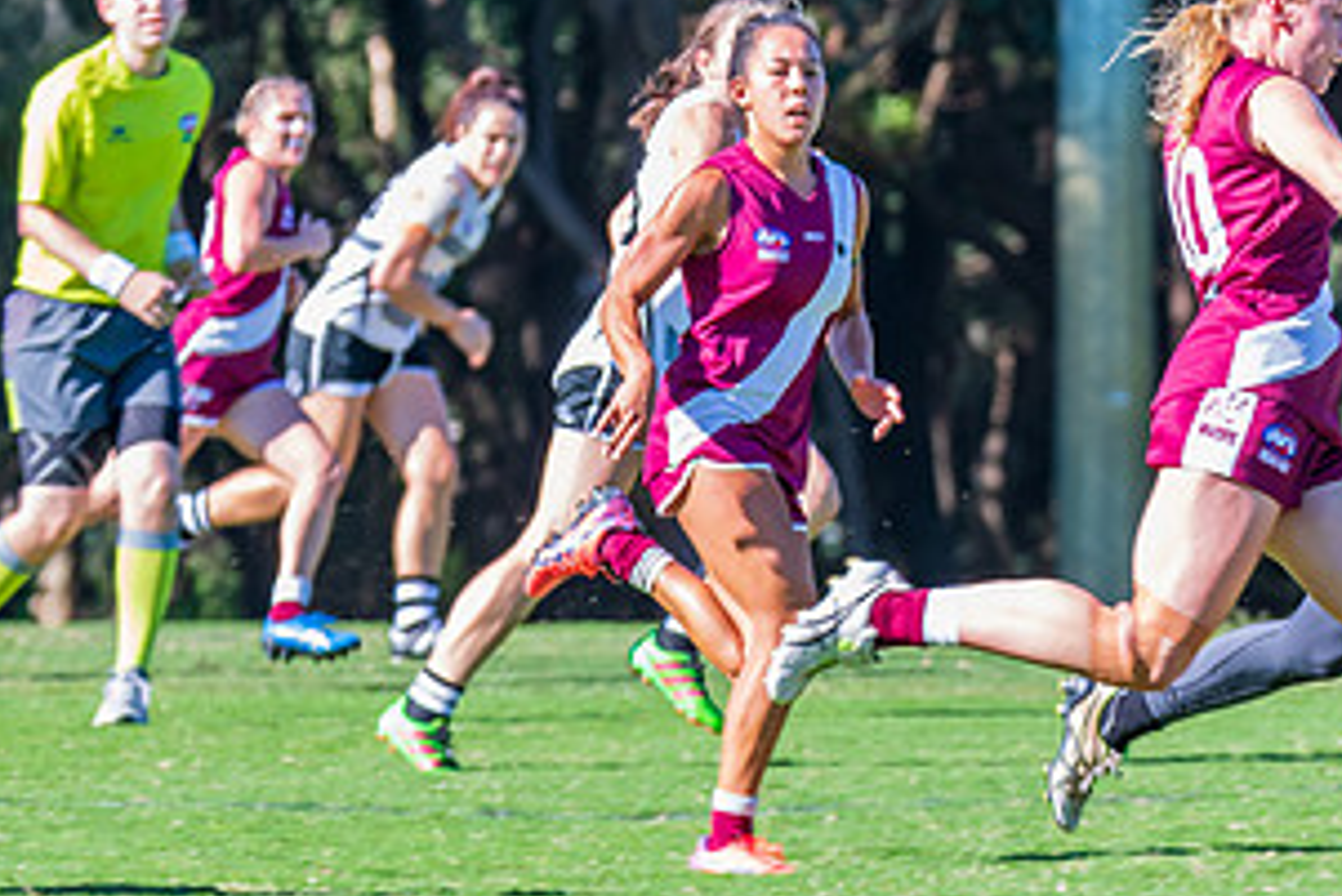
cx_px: 1407
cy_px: 239
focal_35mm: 660
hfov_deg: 3.1
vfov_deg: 2.1
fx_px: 24614
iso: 400
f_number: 8
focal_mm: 260
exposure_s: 1/400
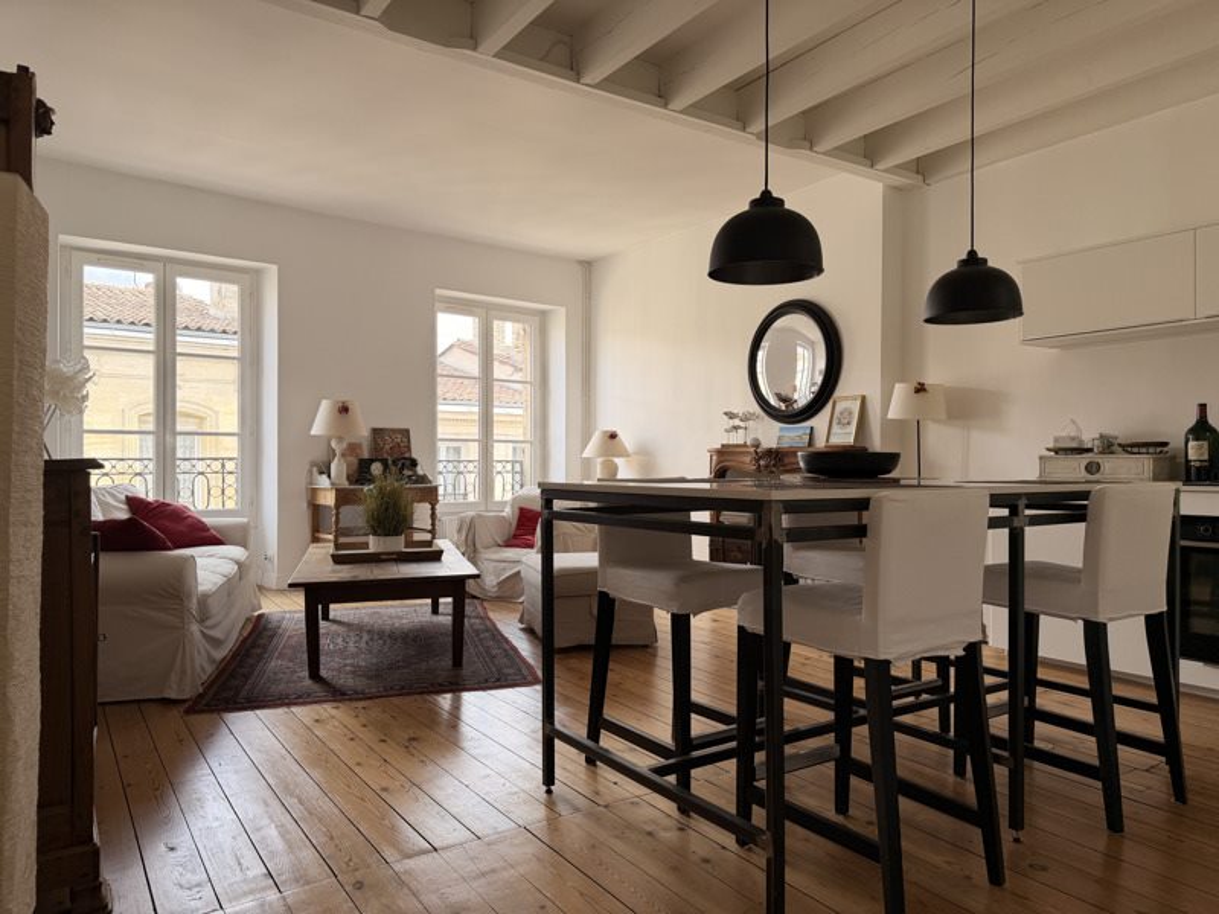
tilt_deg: -0.7
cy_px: 457
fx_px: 845
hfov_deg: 71.6
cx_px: 610
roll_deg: +0.3
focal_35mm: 24
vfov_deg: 56.8
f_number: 1.78
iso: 125
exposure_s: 1/195
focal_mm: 6.76
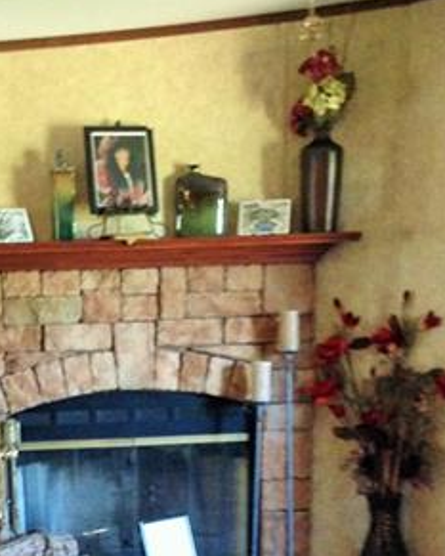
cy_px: 499
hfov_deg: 17.7
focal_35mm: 85
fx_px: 1399
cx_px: 23
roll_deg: +0.4
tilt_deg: -10.8
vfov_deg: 22.0
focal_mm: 4.12
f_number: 2.4
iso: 200
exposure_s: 1/20
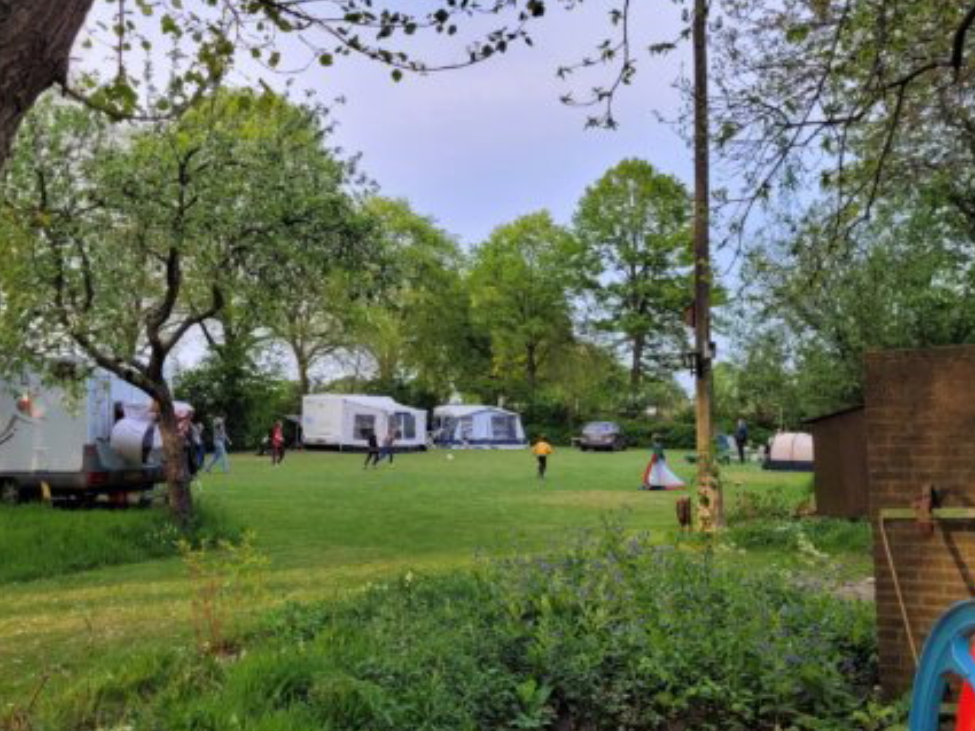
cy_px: 395
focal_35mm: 35
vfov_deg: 40.7
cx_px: 376
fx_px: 986
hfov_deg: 52.2
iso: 40
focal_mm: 5.4
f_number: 1.8
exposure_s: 1/275
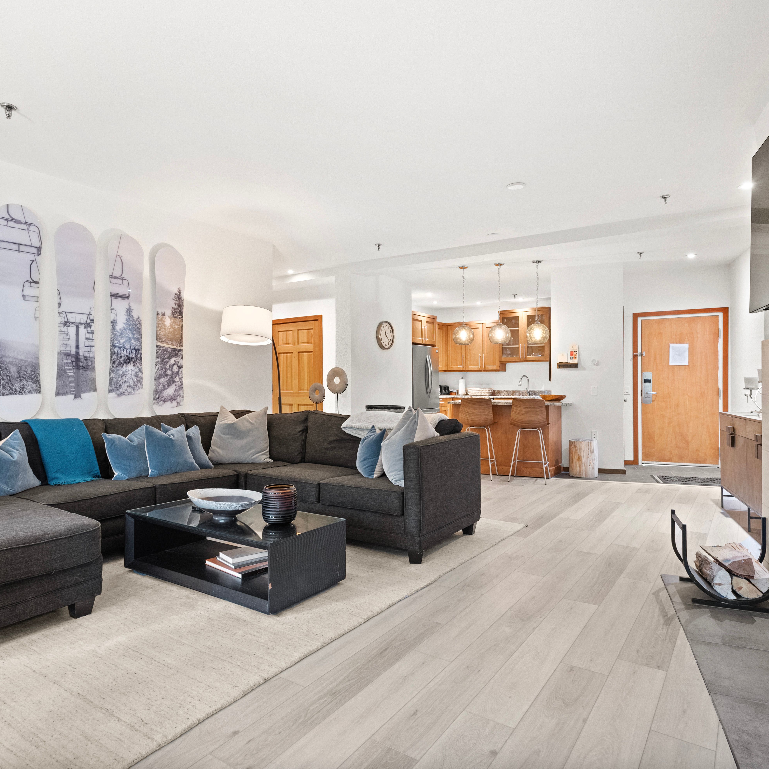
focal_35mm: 22
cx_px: 363
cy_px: 379
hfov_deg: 69.6
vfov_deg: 69.6
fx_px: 553
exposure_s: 1/1.67
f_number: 7.1
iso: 640
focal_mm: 17
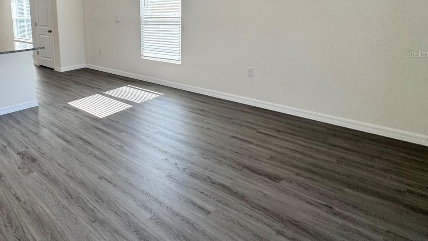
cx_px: 97
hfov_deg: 68.3
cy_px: 54
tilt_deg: -8.4
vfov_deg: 44.1
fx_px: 284
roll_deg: +5.0
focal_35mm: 25
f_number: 2.2
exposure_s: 1/120
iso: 64
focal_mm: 2.22
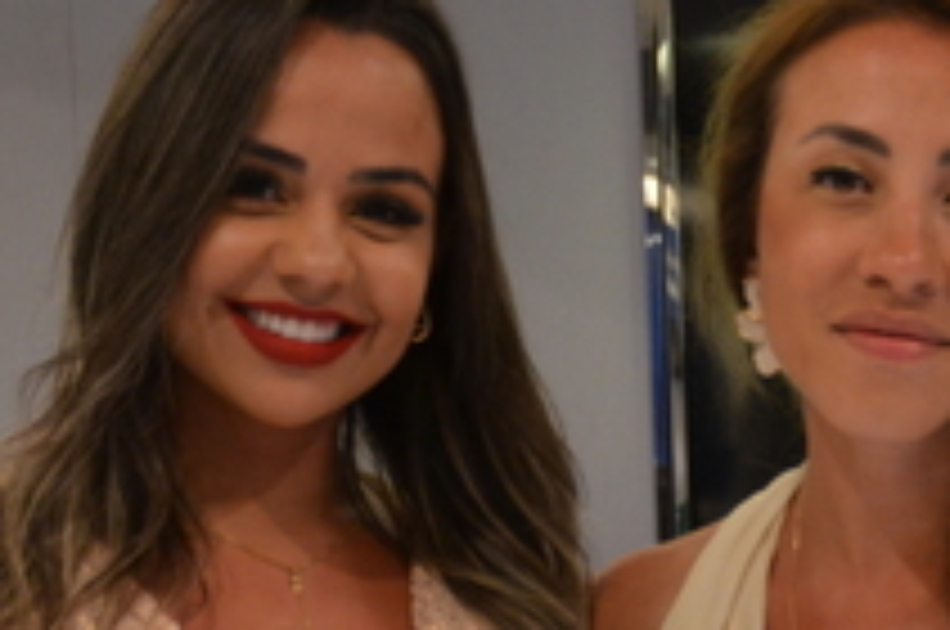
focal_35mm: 189
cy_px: 598
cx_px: 662
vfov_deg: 7.2
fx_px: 4980
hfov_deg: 10.9
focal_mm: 38
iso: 800
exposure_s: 1/30
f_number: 4.2
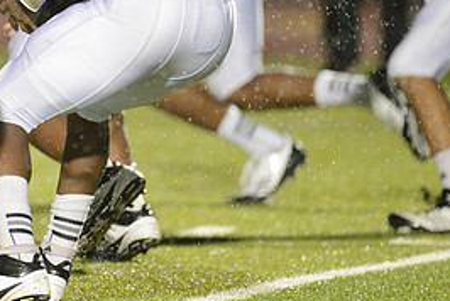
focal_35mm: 871
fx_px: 10899
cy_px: 18
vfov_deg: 1.6
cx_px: -36
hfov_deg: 2.4
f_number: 2.8
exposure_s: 1/1000
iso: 5000
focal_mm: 400
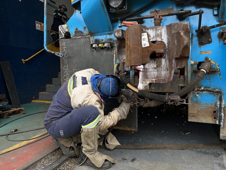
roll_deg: +1.1
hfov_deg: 67.3
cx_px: 113
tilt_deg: -4.4
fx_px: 170
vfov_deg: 53.1
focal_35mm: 26
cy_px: 85
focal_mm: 5.1
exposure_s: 1/967
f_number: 1.6
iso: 50
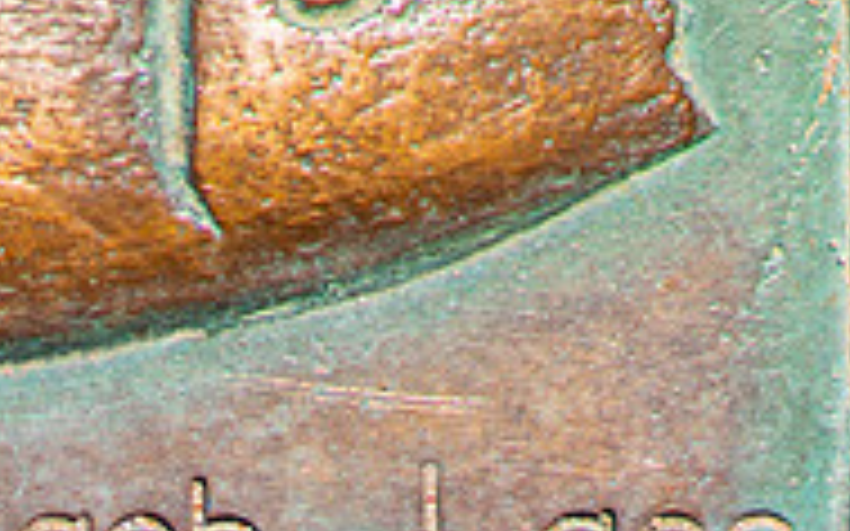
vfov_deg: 6.2
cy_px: 103
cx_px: -240
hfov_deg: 9.8
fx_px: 4886
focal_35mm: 211
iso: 100
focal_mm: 35
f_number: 1.4
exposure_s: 1/8000
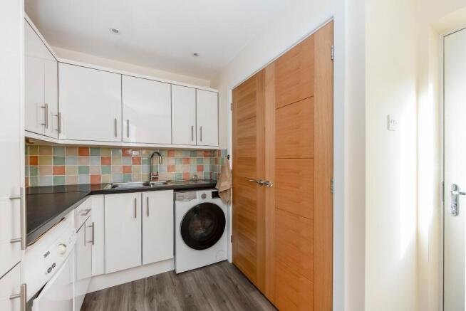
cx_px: 233
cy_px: 156
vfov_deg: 81.3
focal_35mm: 14
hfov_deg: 104.2
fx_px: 181
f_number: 9
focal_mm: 14
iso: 320
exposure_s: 1/40
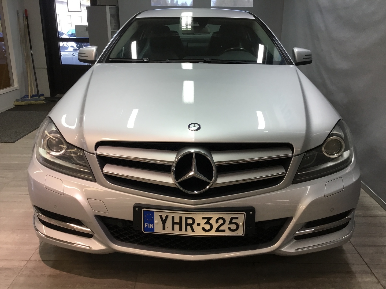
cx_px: 193
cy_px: 144
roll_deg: +0.4
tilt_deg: -18.3
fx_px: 346
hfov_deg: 58.4
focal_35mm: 31
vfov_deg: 45.4
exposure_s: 1/33
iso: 32
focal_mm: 3.3
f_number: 2.4
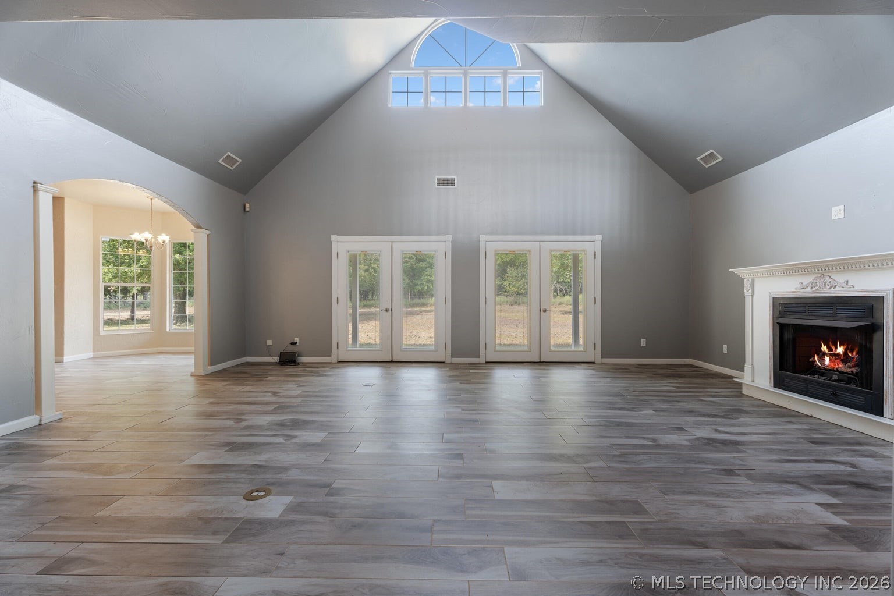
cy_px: 298
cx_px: 447
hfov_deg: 96.7
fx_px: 397
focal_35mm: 16
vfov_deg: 73.7
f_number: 8
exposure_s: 1/2.5
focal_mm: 16
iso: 200
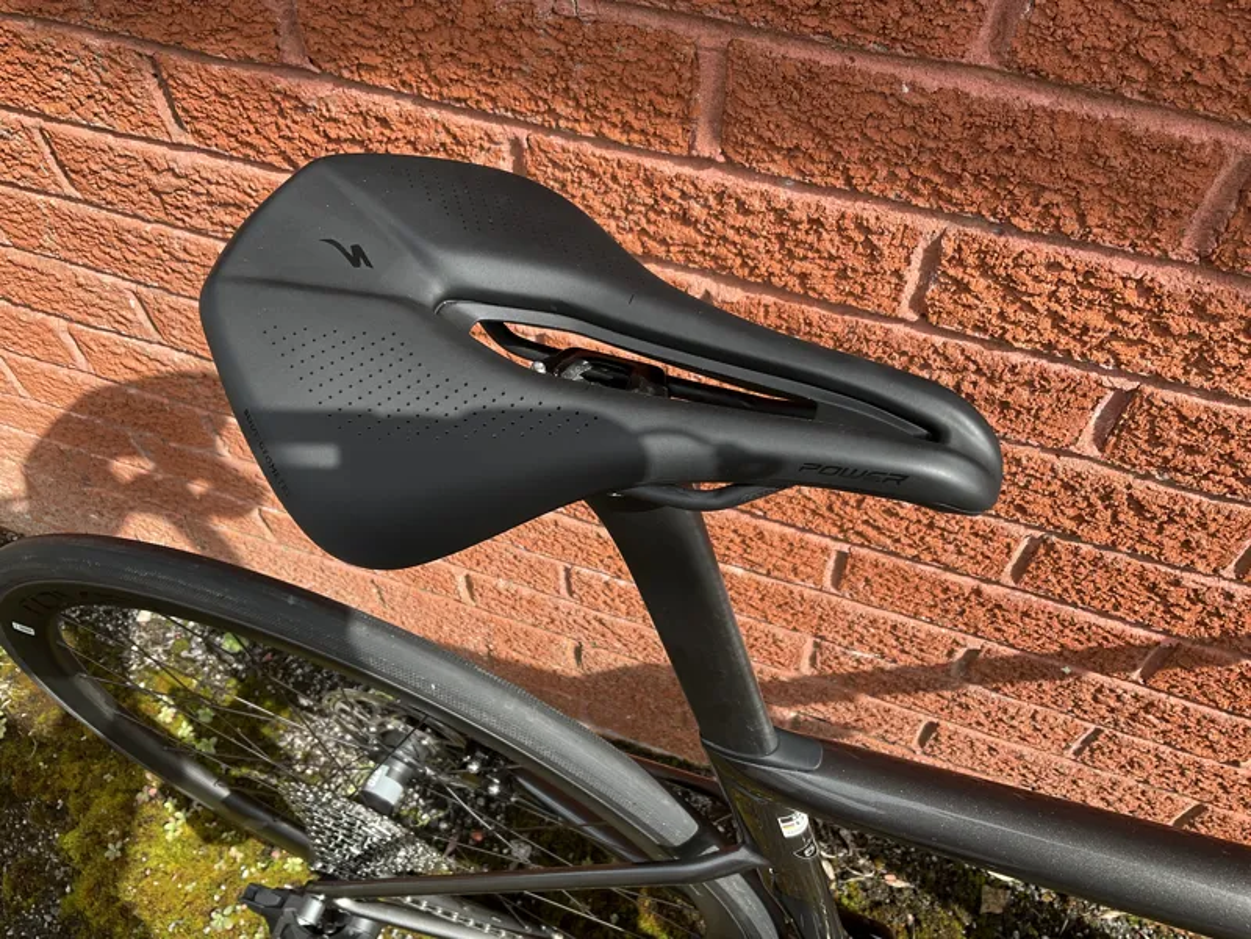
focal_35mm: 29
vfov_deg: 48.2
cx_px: 626
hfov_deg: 61.7
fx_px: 1048
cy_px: 470
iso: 25
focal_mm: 3
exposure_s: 1/568
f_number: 1.8
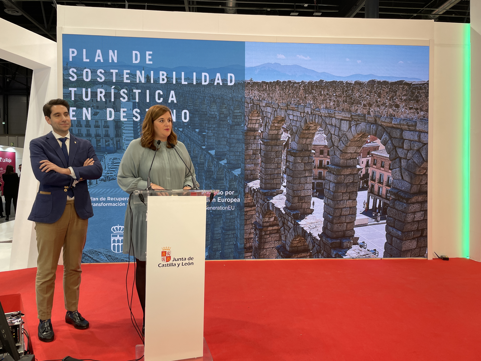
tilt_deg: -1.3
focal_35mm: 26
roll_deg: +0.0
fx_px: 361
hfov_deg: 67.3
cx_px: 240
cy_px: 180
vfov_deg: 53.1
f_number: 1.6
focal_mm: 4.2
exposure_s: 1/100
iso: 80
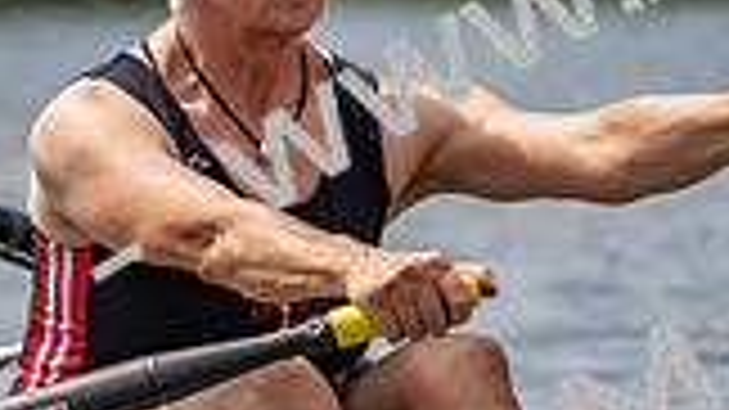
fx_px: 14531
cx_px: -112
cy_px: 286
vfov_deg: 1.6
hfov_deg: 2.9
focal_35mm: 752
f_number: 5.6
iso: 200
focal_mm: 200
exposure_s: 1/1600
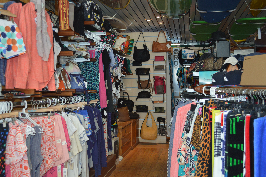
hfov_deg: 43.6
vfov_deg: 29.8
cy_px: 88
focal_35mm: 45
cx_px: 133
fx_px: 332
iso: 500
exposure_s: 1/60
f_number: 4.5
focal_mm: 30
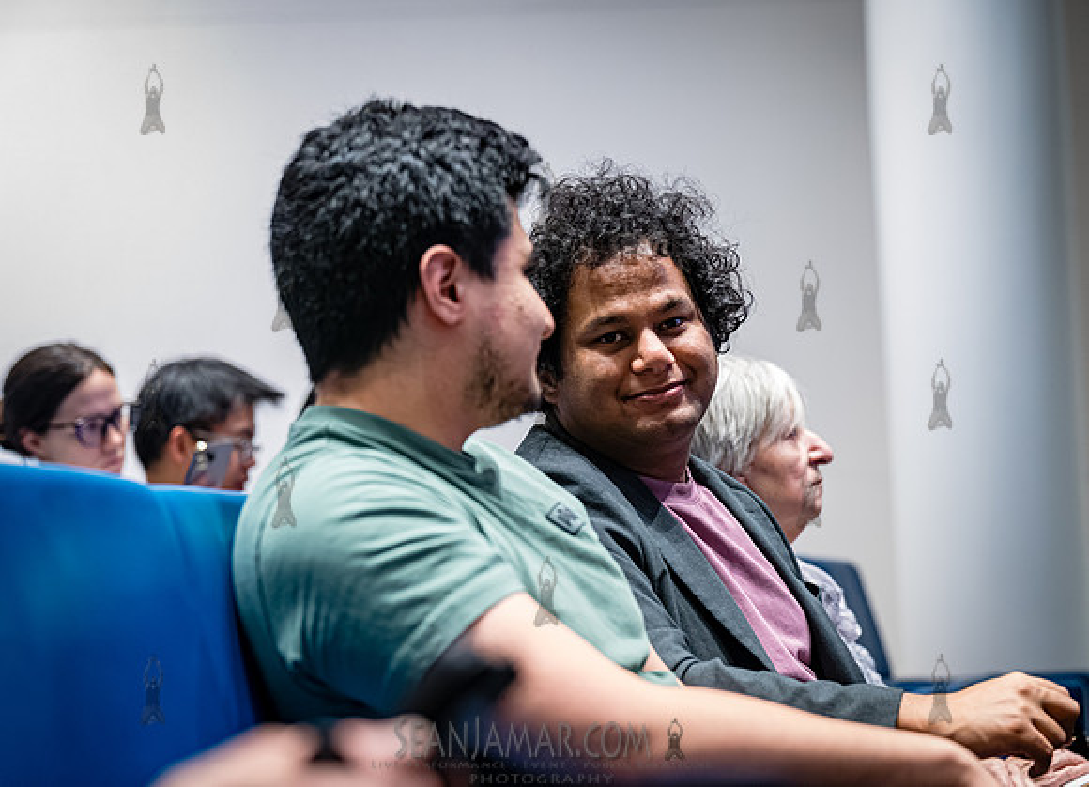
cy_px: 394
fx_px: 2985
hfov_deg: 20.7
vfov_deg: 15.0
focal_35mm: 96
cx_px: 498
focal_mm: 91
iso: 5000
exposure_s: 1/200
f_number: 4
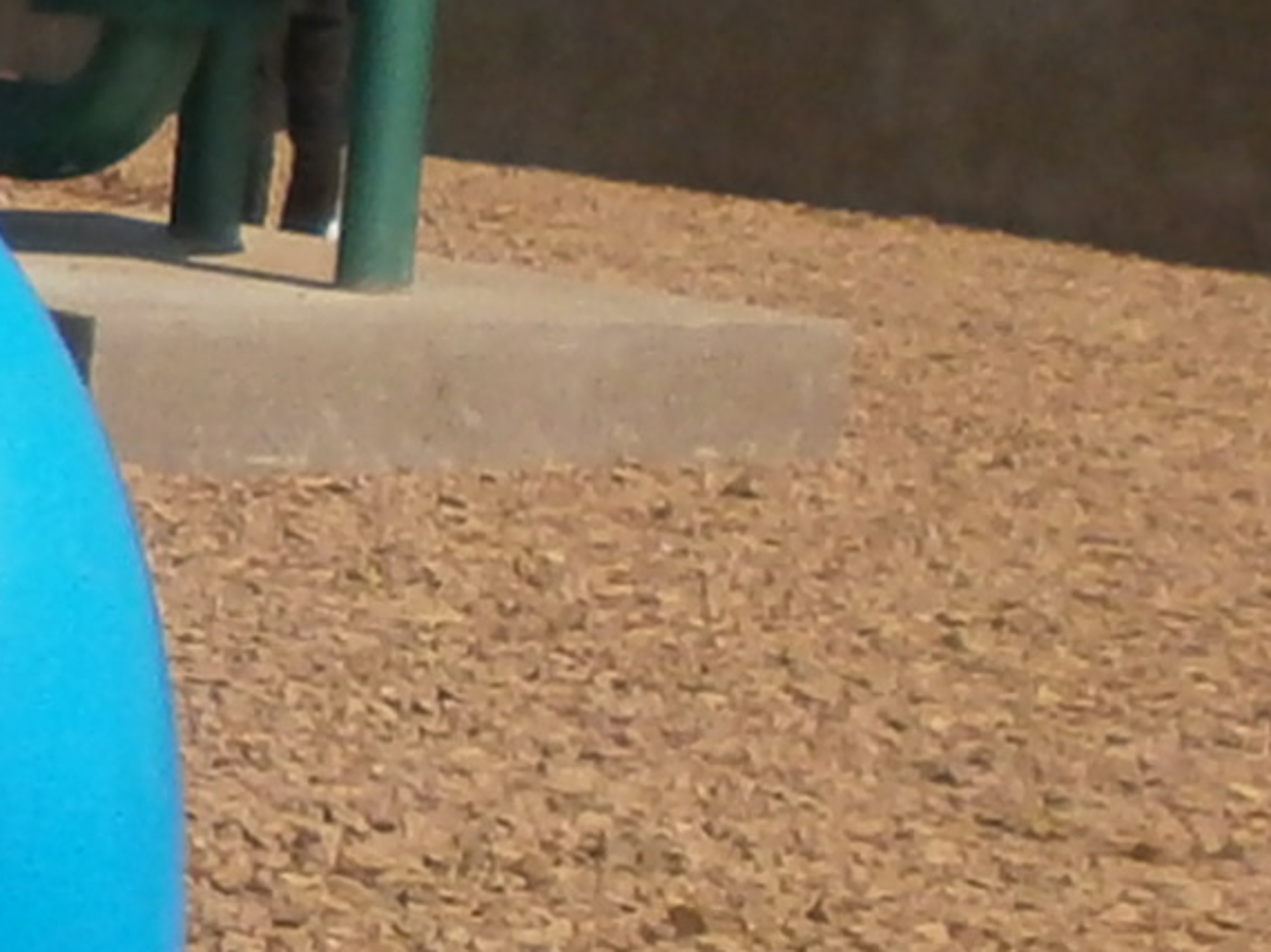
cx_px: -1815
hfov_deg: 9.4
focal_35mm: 188
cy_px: 354
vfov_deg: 7.9
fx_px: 6900
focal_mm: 4.8
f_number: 10
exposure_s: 1/250
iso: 100
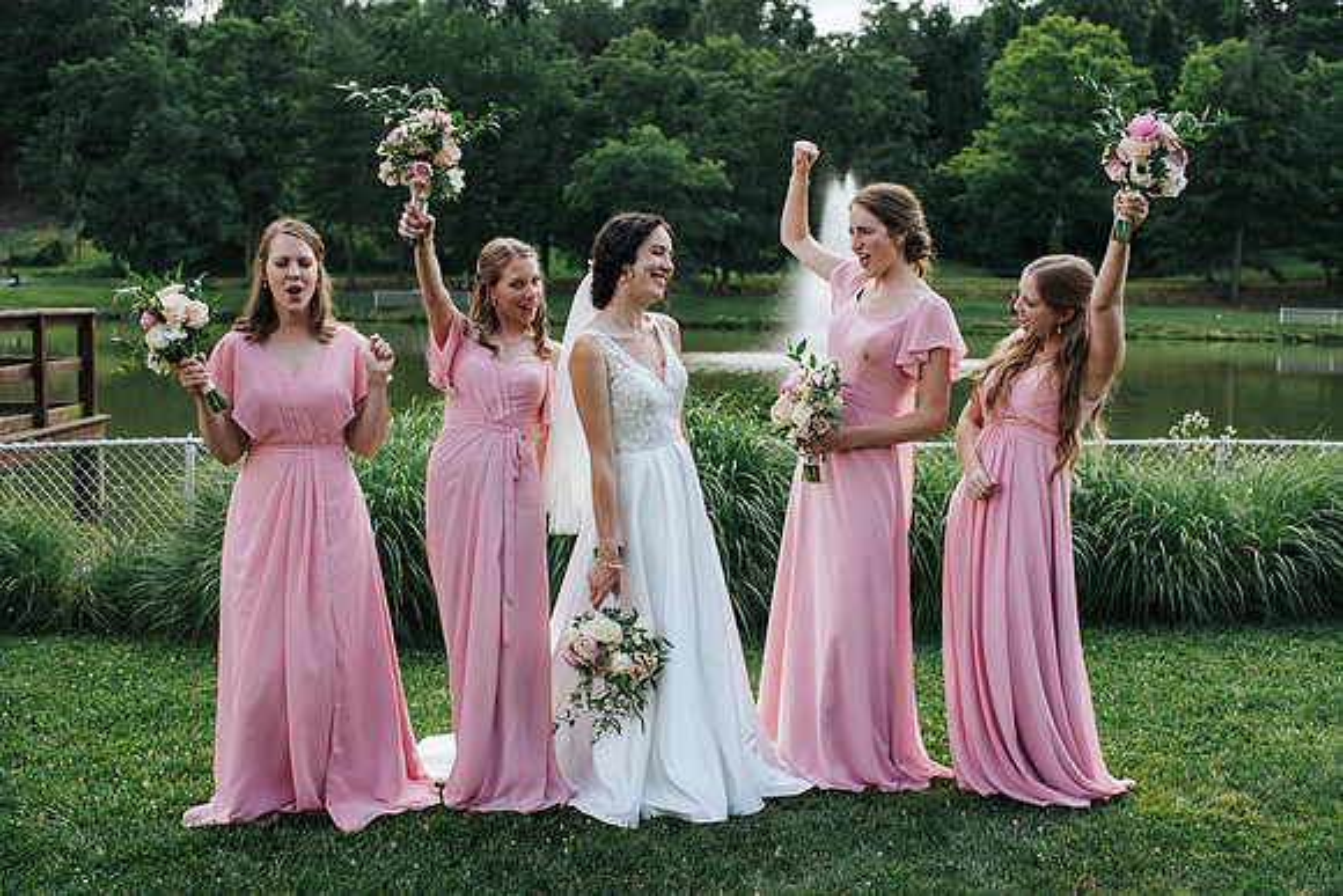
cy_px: 450
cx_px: 704
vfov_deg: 33.9
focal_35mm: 39
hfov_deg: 49.1
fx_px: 1471
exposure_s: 1/640
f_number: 3.2
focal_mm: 35
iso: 160
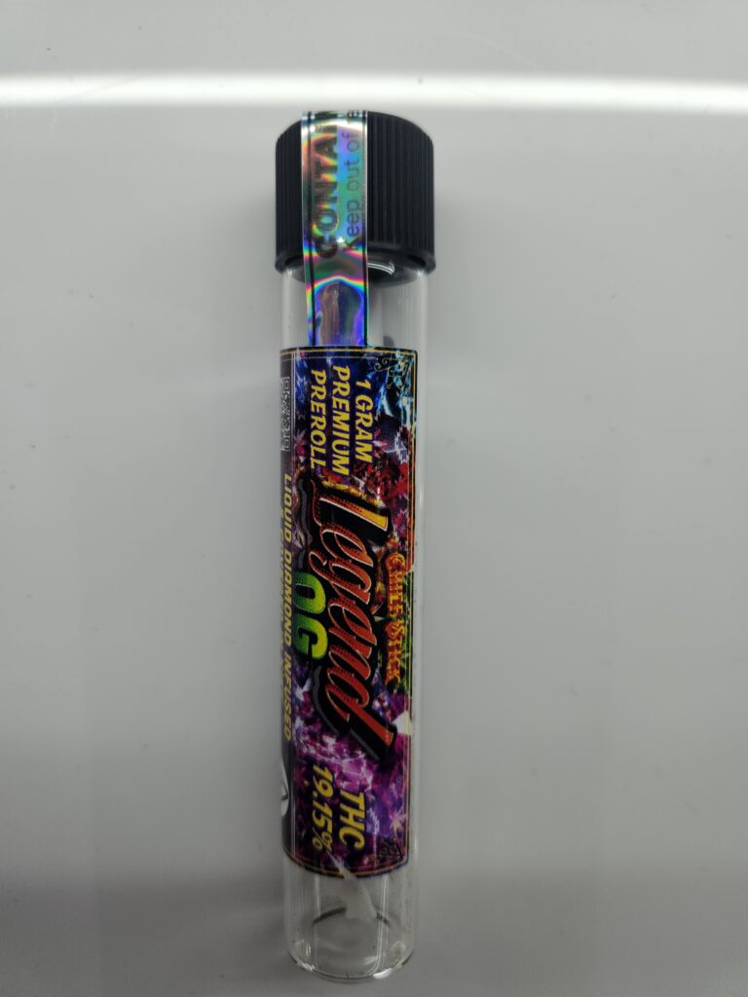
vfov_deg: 73.9
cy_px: 498
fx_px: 663
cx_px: 374
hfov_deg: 58.9
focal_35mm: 23
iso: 64
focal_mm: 5.4
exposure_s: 1/180
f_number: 1.8
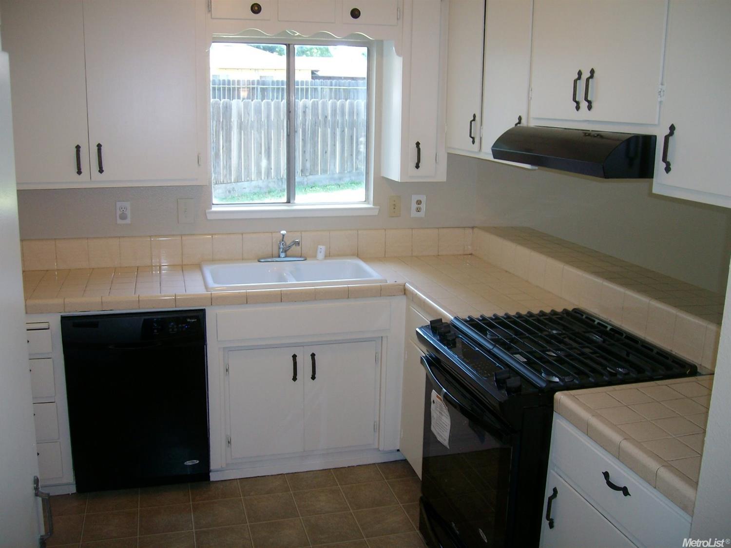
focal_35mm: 35
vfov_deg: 40.7
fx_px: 739
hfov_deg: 52.6
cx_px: 366
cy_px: 274
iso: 80
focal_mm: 5.8
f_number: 2.8
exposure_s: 1/40.7
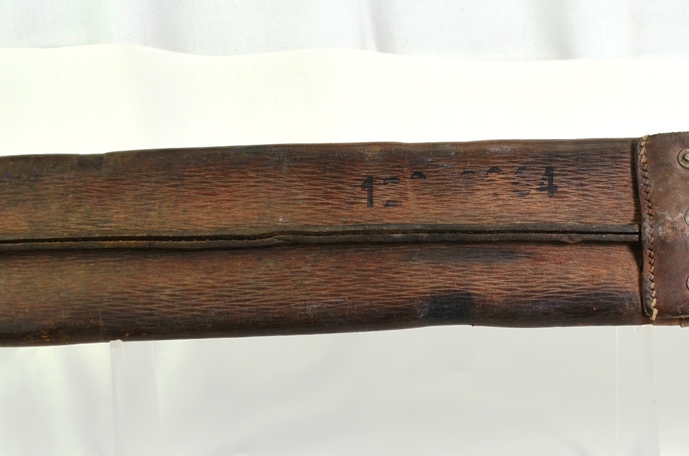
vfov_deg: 15.3
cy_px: 214
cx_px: 437
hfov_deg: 22.9
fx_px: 1700
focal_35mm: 89
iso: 250
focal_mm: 32
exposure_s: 1/125
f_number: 5.6
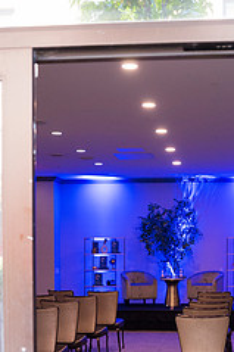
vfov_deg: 29.8
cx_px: 149
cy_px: 283
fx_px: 644
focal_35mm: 66
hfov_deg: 20.5
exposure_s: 1/200
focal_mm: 35
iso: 1600
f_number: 2.8
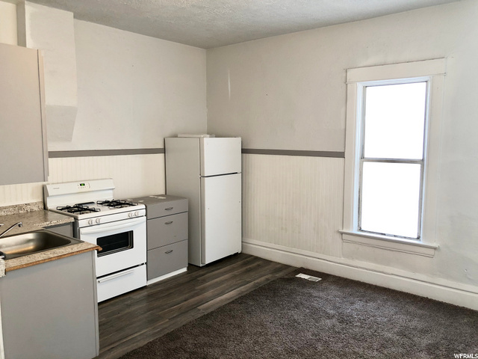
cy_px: 180
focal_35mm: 28
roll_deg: -0.6
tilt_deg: -7.8
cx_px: 239
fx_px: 387
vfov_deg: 49.7
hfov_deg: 63.4
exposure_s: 1/24
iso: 40
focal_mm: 4
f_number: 1.8
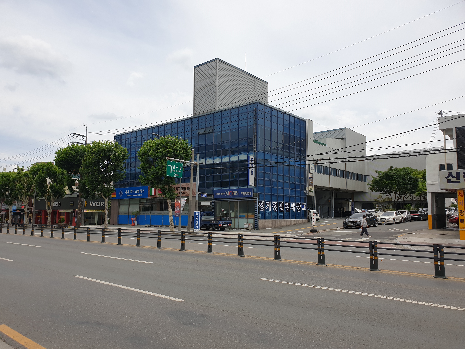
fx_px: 349
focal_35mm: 26
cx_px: 232
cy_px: 174
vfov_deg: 53.1
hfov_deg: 67.3
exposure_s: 1/2114
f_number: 2.4
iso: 50
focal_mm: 4.3
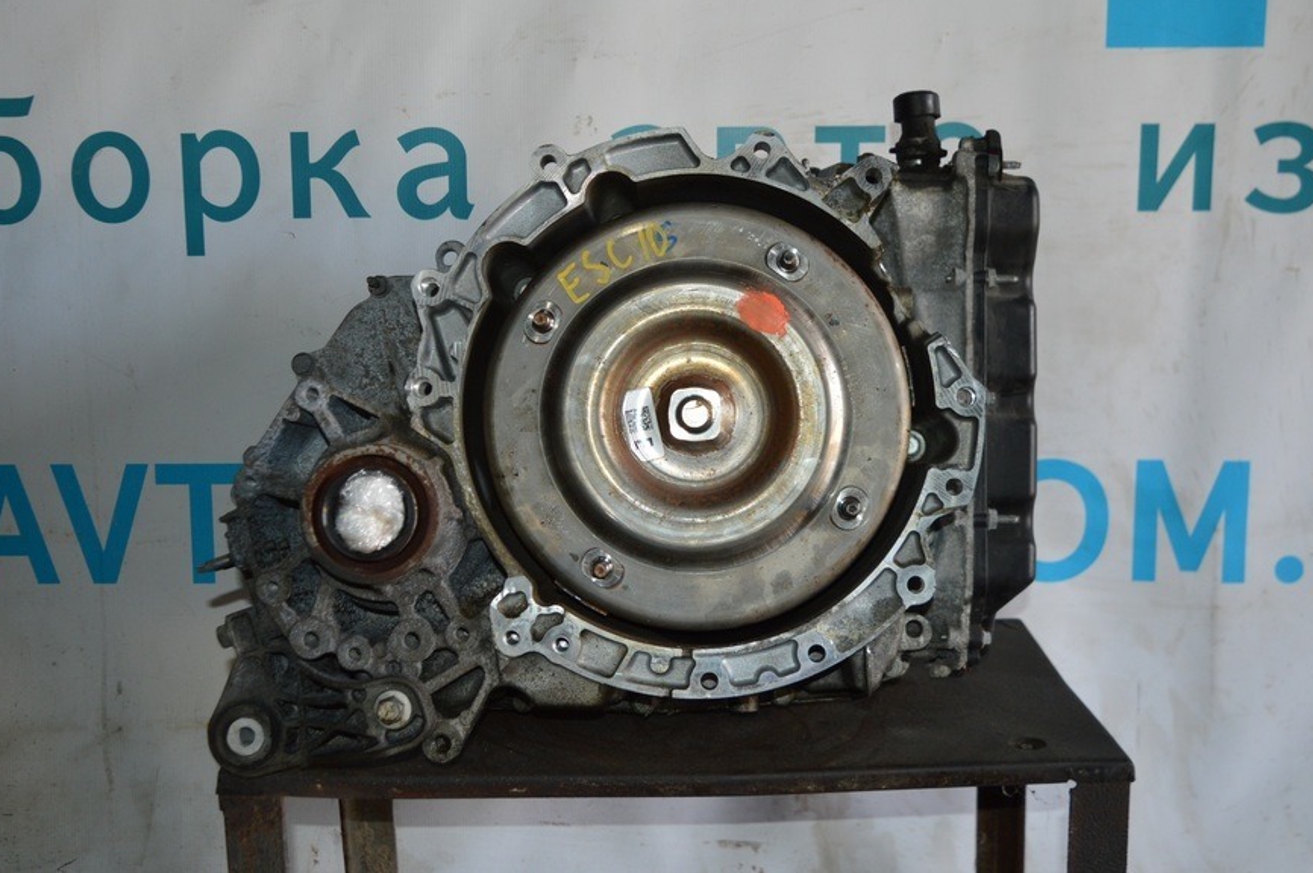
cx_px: 638
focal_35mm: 39
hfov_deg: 49.6
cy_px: 360
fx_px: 1421
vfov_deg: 34.1
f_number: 3.8
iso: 450
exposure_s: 1/60
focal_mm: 22
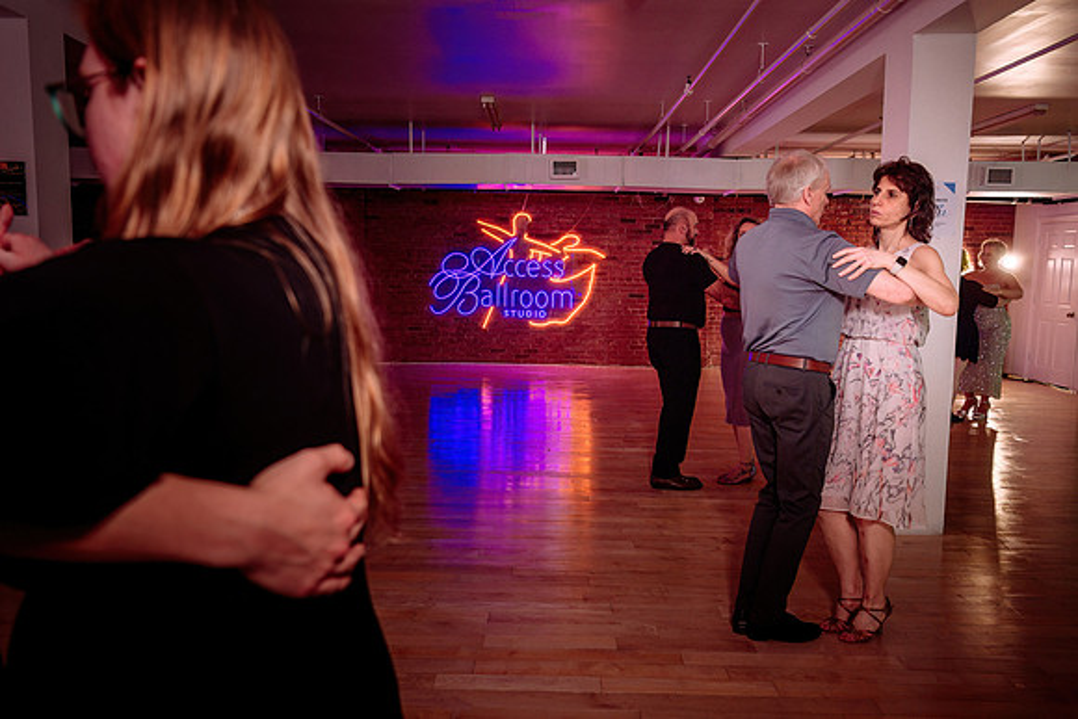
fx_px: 869
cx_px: 539
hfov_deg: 63.6
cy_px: 360
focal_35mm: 29
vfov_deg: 45.0
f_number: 4
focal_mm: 29
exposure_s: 1/160
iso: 640
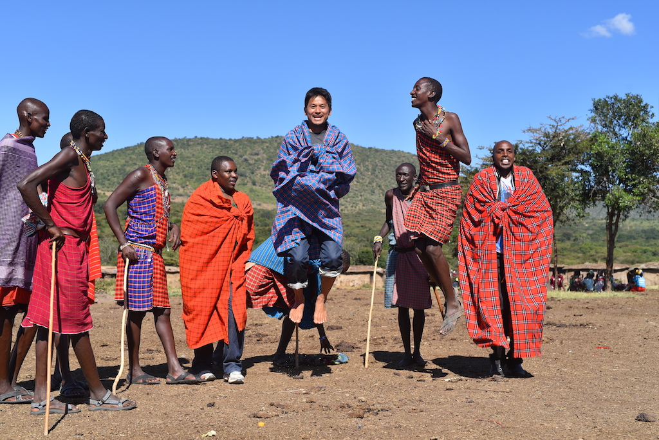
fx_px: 916
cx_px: 330
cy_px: 220
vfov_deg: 27.0
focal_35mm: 50
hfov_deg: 39.6
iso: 100
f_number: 6.3
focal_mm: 50
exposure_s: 1/640
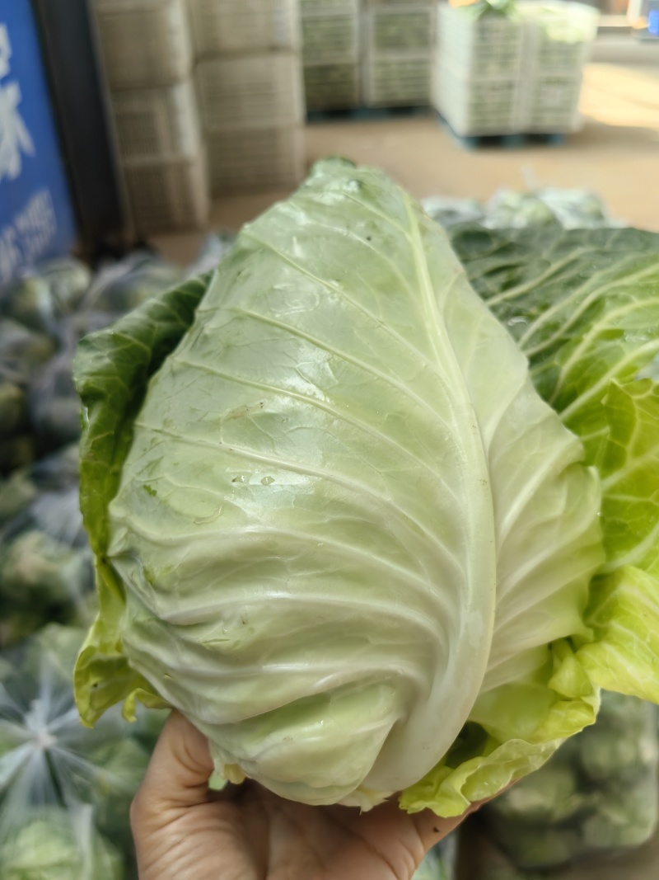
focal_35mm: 27
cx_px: 330
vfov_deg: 65.3
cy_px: 440
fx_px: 685
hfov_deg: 51.3
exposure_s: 1/556
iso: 160
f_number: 2
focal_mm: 5.75
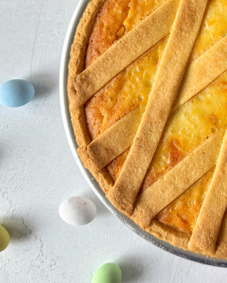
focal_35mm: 55
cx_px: 251
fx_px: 462
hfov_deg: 25.6
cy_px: 62
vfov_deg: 33.3
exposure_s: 1/121
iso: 100
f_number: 1.78
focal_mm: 6.76
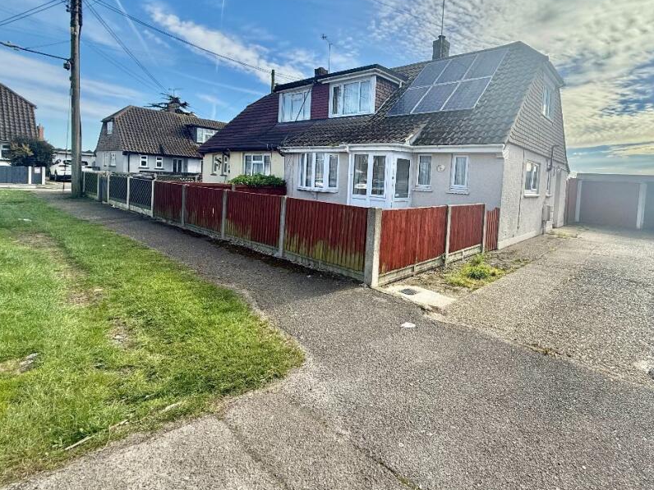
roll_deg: -3.2
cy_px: 198
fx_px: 340
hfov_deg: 86.2
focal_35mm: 18
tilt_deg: -2.7
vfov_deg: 70.9
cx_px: 405
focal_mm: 2.22
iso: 64
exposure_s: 1/1189
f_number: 2.2
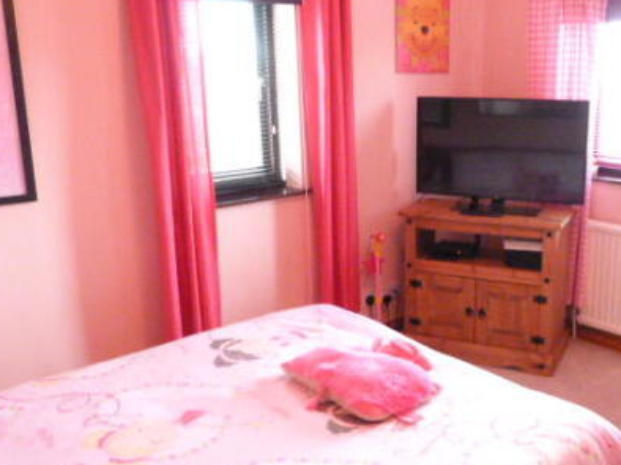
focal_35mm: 37
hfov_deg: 48.8
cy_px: 240
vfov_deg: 38.6
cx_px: 442
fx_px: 663
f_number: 2.8
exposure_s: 1/15
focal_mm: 4.5
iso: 1250
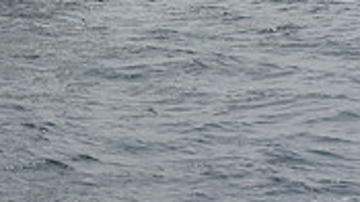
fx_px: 2718
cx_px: -26
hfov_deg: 7.5
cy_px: -357
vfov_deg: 4.1
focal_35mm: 285
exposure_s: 1/1250
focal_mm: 82
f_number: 9
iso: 250
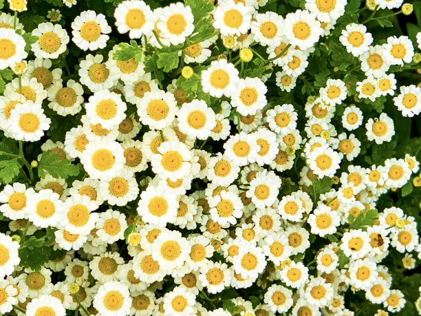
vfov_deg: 53.1
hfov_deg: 67.3
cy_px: 158
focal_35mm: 26
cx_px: 210
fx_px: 316
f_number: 1.5
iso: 50
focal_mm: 5.7
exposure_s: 1/1150
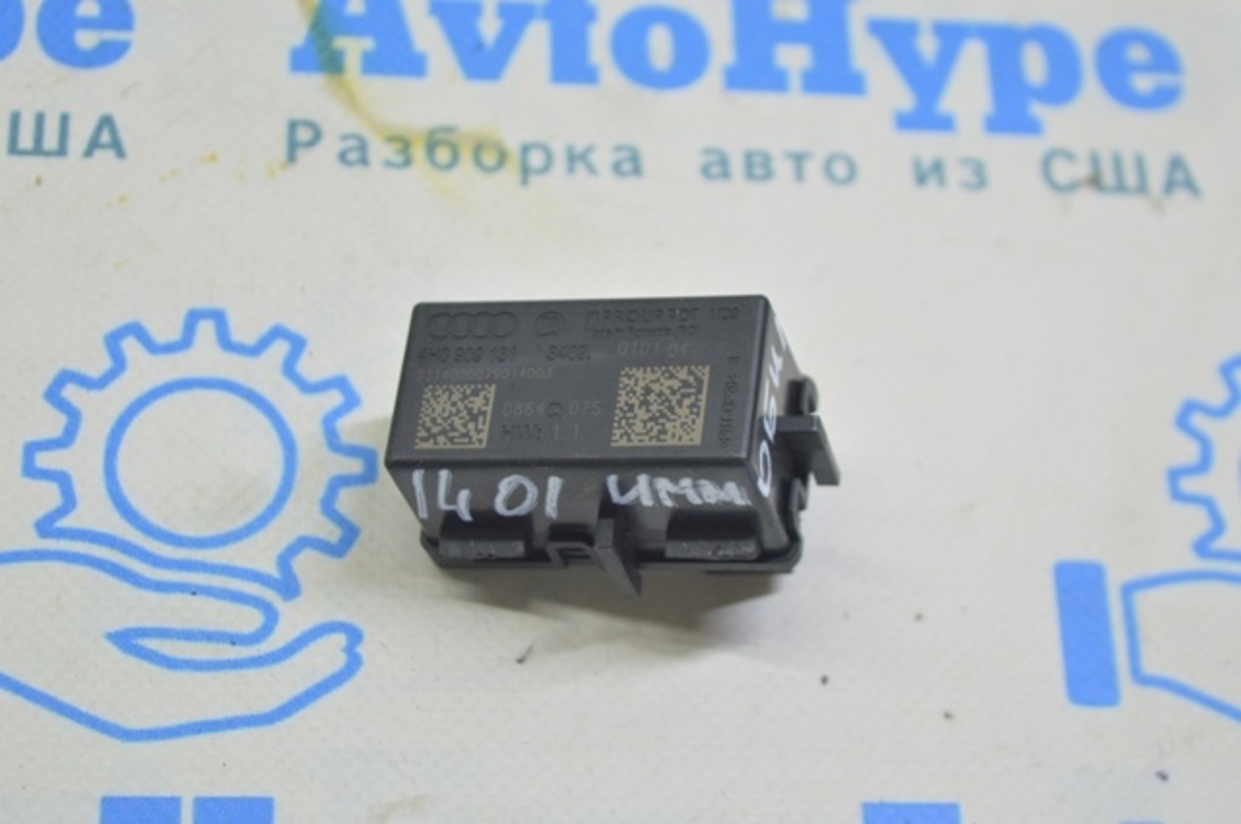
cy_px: 412
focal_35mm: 82
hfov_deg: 24.6
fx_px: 2840
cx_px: 620
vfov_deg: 16.5
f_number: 5.6
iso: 400
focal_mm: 55
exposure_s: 1/20
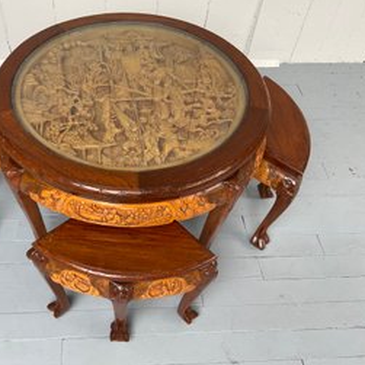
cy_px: 180
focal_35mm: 35
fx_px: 418
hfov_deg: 46.7
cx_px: 133
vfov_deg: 47.2
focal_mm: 3
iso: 32
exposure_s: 1/122
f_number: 1.8
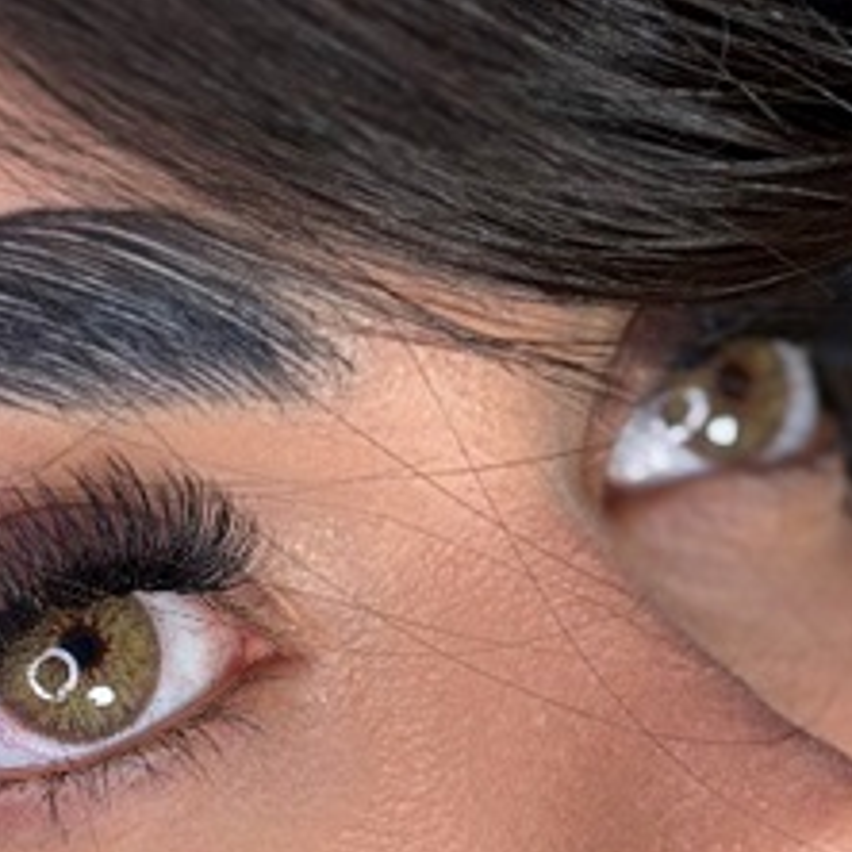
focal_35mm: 153
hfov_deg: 11.4
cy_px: 1040
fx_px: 4260
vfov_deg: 11.2
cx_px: 520
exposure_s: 1/151
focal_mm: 6.76
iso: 50
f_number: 1.78
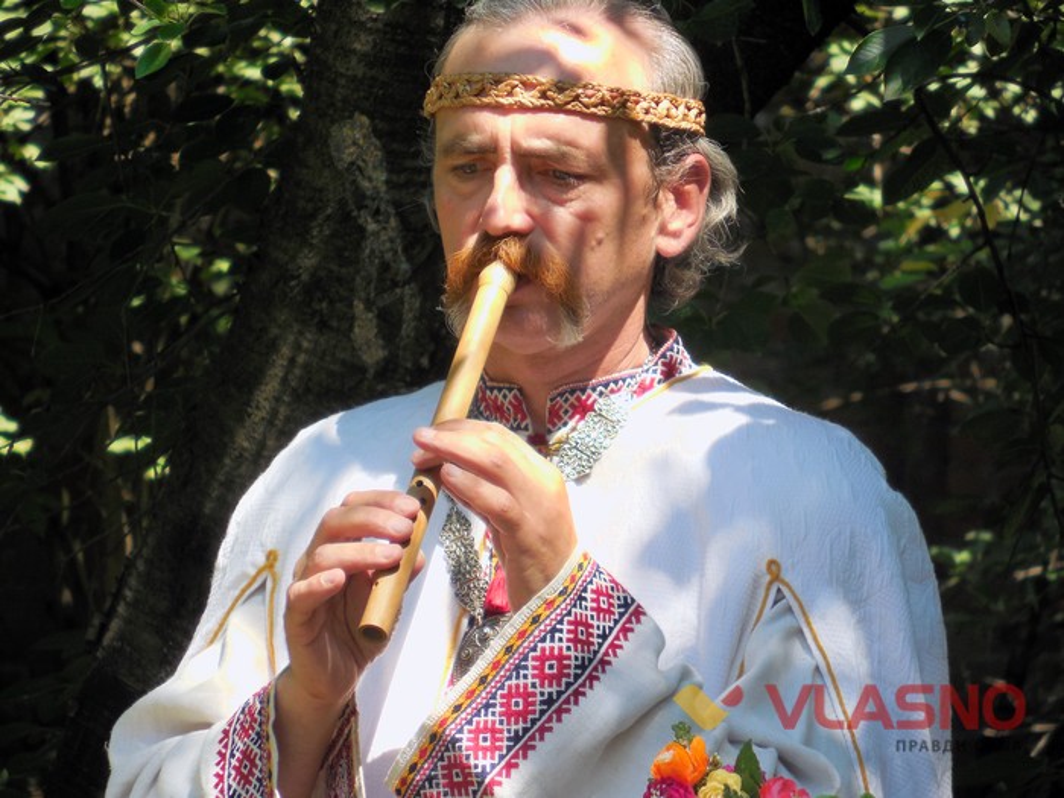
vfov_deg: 4.2
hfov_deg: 5.7
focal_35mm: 350
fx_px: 10758
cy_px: 399
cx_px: 532
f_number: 5.9
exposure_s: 1/125
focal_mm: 63
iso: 125
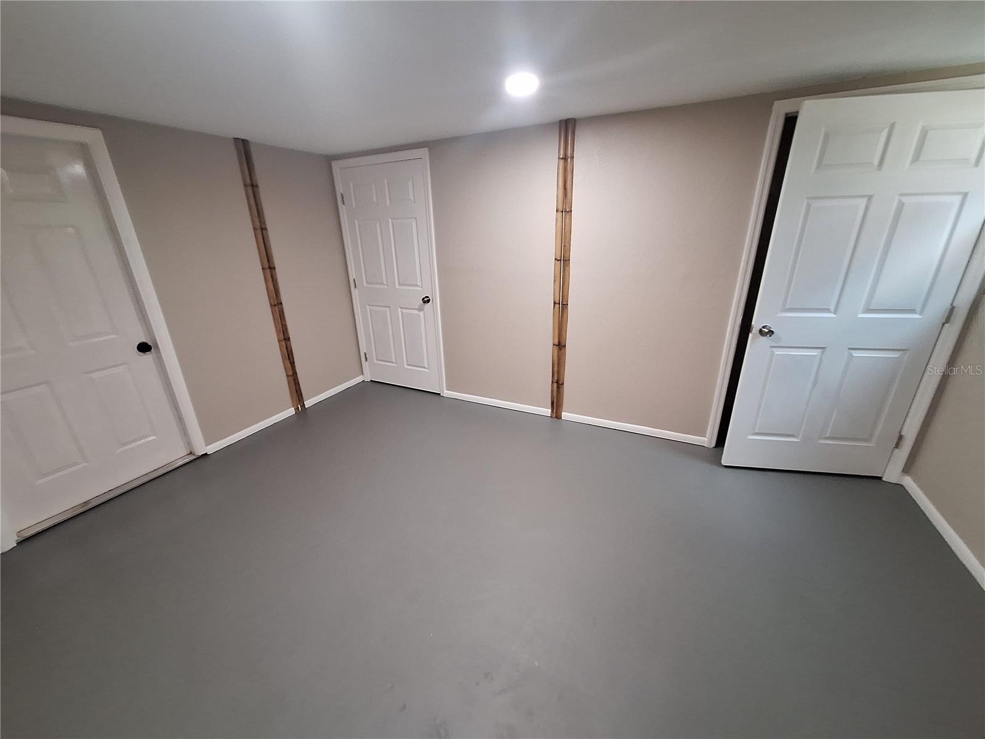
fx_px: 370
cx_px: 492
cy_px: 370
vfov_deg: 89.9
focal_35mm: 13
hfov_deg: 106.2
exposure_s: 1/24
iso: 200
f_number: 2.2
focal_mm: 1.74
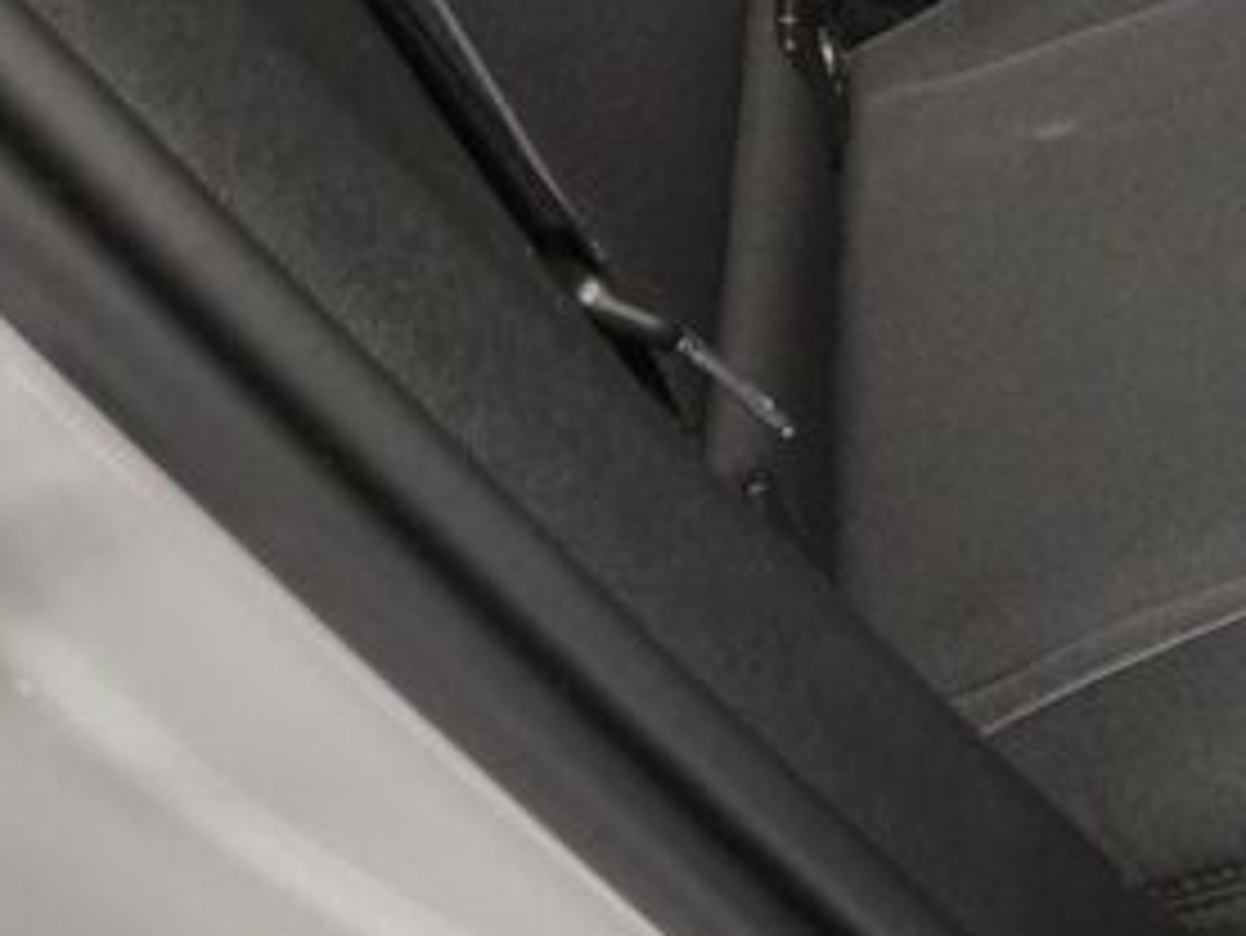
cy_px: -724
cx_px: 1678
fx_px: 3061
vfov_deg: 15.2
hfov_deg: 20.7
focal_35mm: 85
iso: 640
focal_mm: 5.4
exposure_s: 1/100
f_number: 1.8
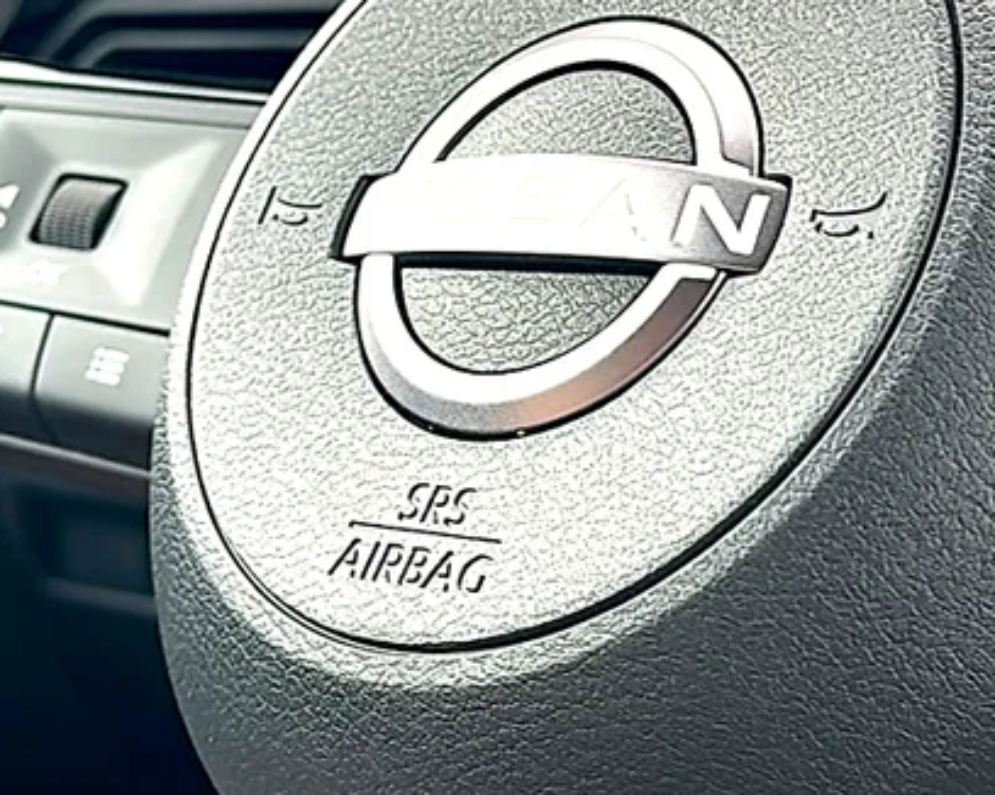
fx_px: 2119
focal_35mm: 72
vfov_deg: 21.1
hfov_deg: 26.4
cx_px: 485
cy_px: 223
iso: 50
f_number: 1.78
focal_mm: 6.86
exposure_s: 1/77
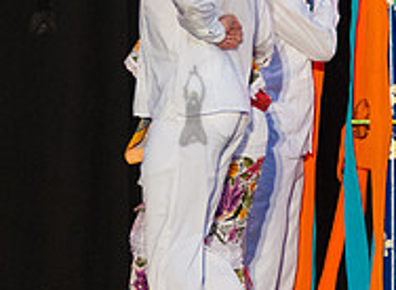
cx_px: 429
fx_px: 4496
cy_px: -7
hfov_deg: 5.0
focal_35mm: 396
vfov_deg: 3.7
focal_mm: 120
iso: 4000
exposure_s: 1/800
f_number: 2.8
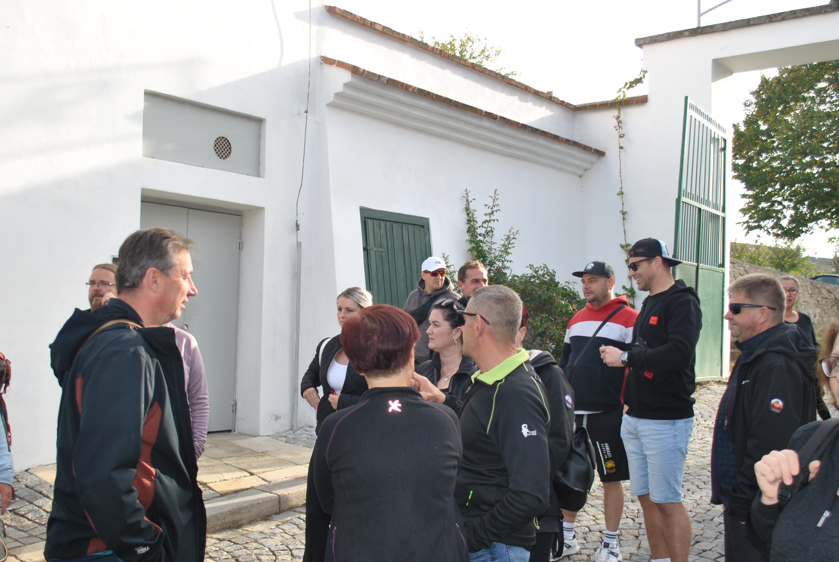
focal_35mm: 40
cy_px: 342
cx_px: 371
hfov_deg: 48.3
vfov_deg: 33.4
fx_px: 933
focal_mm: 20
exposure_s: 1/200
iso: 100
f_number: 4
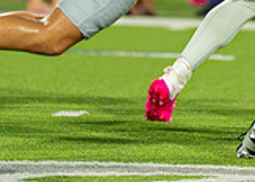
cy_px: -79
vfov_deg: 1.2
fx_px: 8485
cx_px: 309
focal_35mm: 1173
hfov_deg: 1.7
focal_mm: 200
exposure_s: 1/1250
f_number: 2.8
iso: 1600
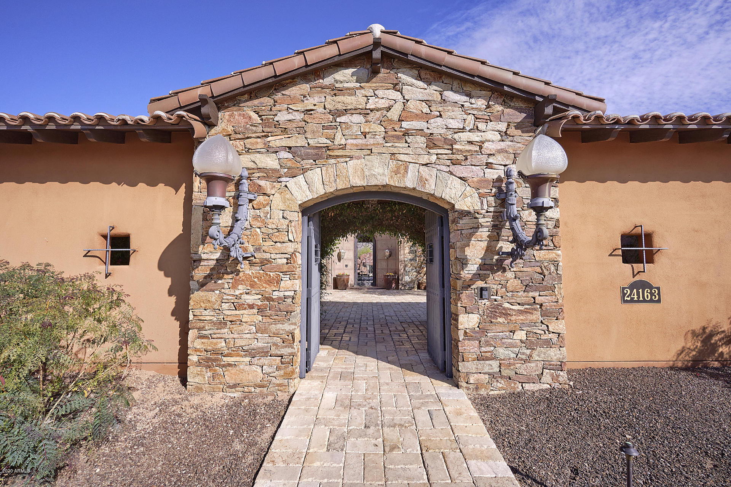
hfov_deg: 100.4
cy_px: 244
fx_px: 304
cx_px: 366
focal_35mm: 15
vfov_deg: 77.3
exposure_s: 1/250
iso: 800
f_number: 9
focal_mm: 15
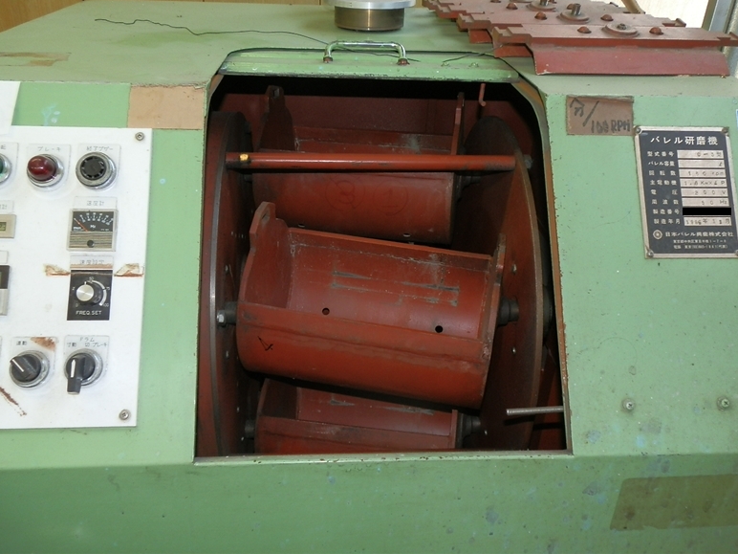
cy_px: 268
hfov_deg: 61.7
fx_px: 618
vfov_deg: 48.2
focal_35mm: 29
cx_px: 371
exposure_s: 1/30
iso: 100
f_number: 3.1
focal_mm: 5
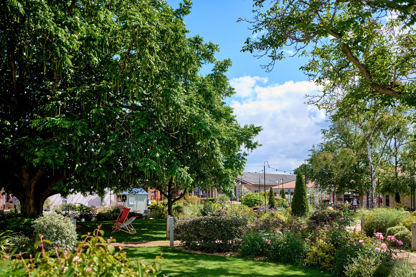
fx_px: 312
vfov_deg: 47.0
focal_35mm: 27
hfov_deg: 67.3
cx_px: 228
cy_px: 187
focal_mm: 20
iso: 50
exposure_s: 1/3200
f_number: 1.4
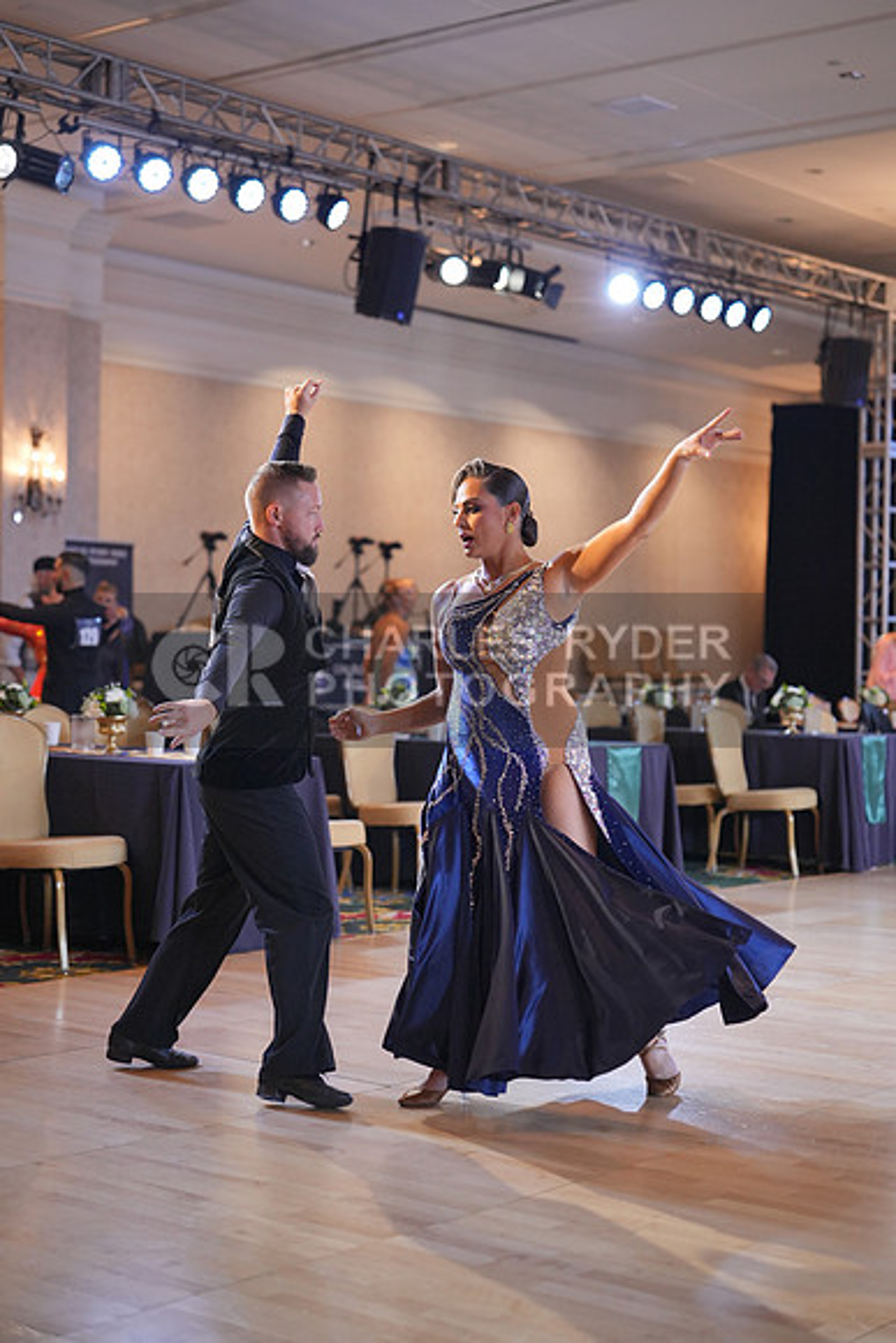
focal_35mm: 56
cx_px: 448
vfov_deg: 35.6
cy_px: 672
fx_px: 2089
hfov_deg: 24.2
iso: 1600
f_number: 2
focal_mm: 56
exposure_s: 1/500
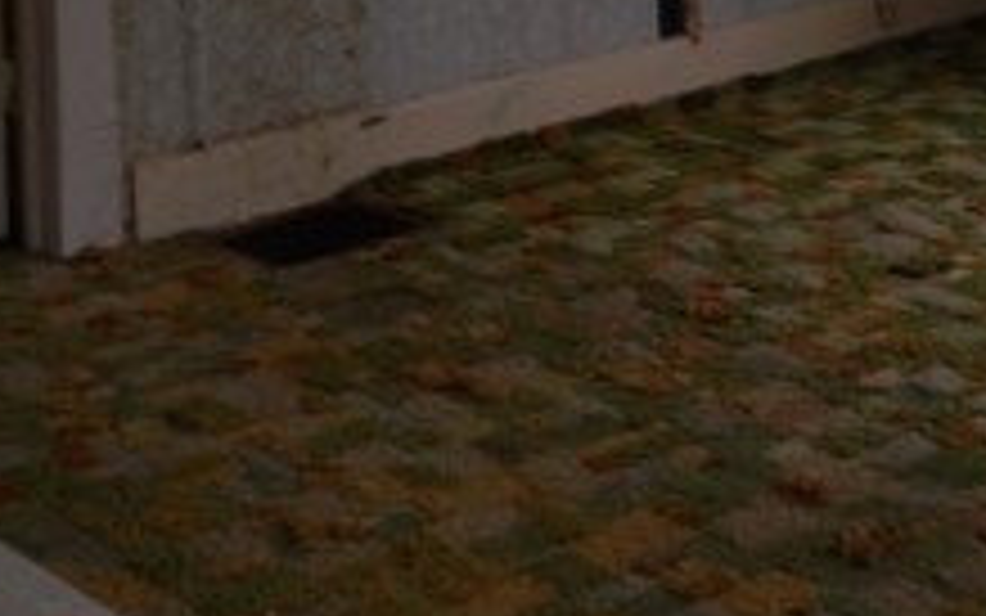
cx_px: 720
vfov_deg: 12.2
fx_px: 2742
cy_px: -306
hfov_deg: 20.3
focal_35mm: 102
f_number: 2.4
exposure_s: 1/20
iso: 50
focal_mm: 4.12
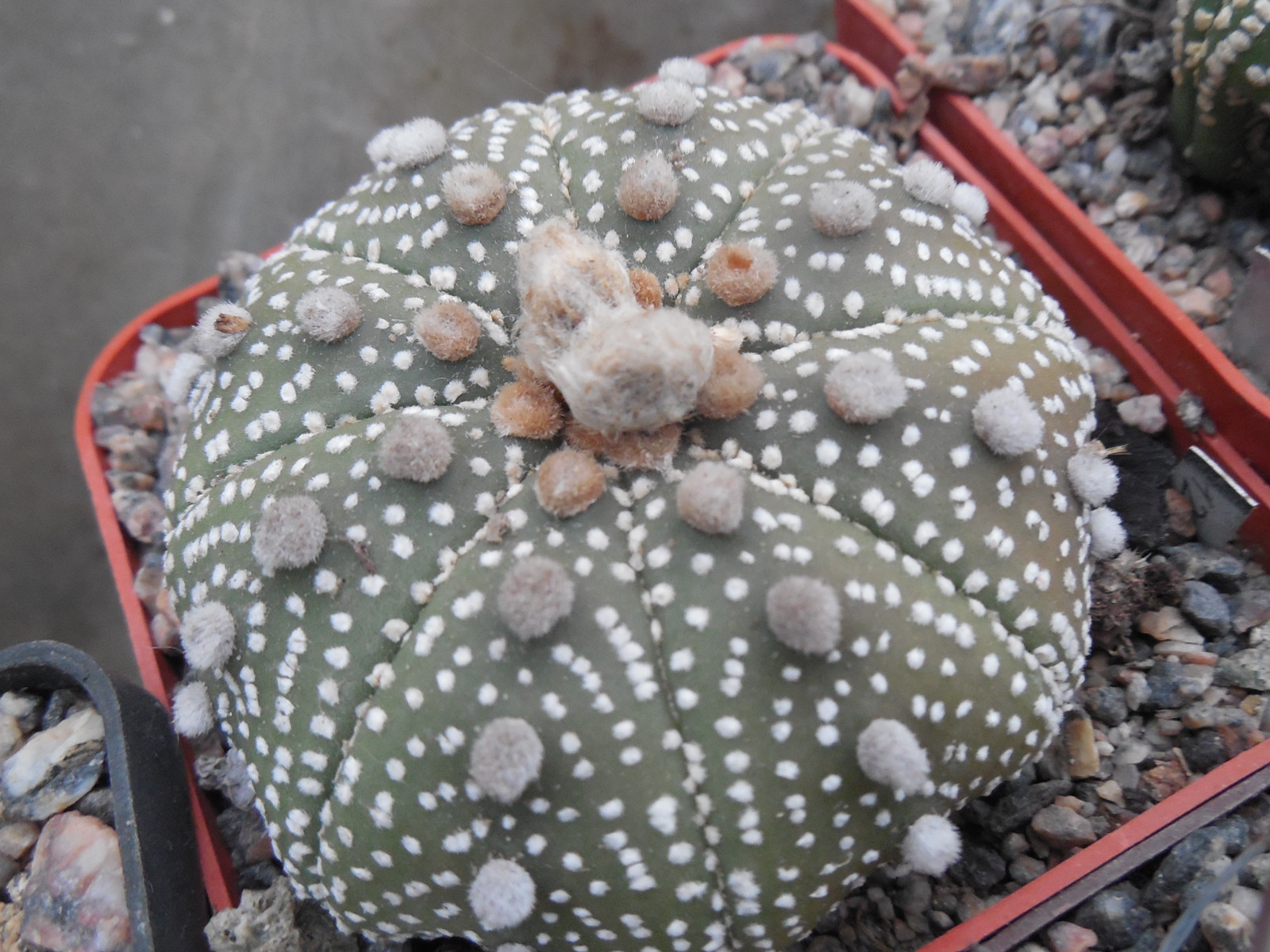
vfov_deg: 45.4
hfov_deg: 58.4
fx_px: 1137
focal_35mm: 31
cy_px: 476
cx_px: 635
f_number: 3.6
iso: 400
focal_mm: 5.6
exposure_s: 1/13
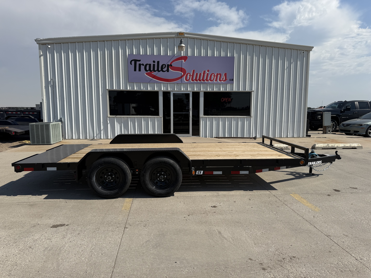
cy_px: 139
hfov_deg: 71.6
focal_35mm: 24
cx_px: 186
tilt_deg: -5.6
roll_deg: -0.5
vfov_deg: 56.8
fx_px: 257
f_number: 1.78
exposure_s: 1/7353
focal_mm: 6.76
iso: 80
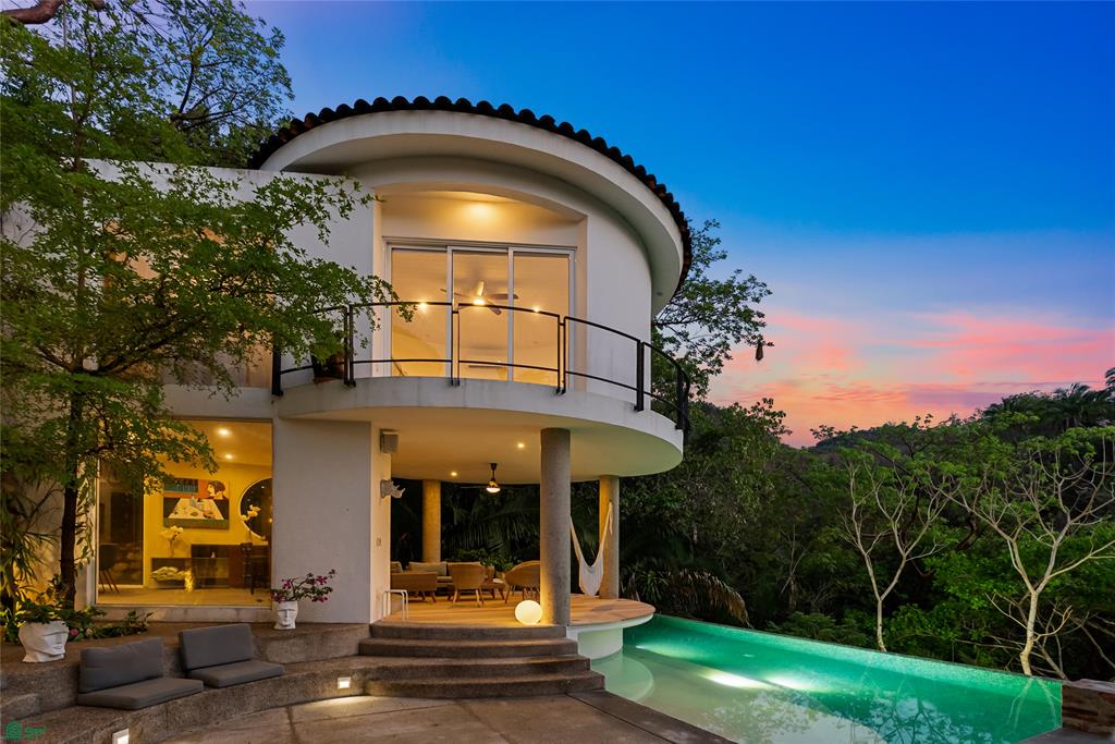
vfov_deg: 73.8
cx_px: 558
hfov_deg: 96.7
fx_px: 496
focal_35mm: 16
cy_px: 372
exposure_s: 1/5
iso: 2500
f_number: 7.1
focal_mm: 16
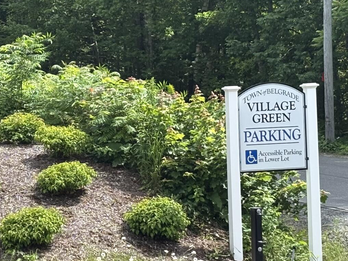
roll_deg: +2.3
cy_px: 141
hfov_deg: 12.8
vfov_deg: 9.7
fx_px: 1538
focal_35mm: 153
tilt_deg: -1.4
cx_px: 65
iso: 32
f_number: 1.6
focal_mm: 5.96
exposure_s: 1/1263
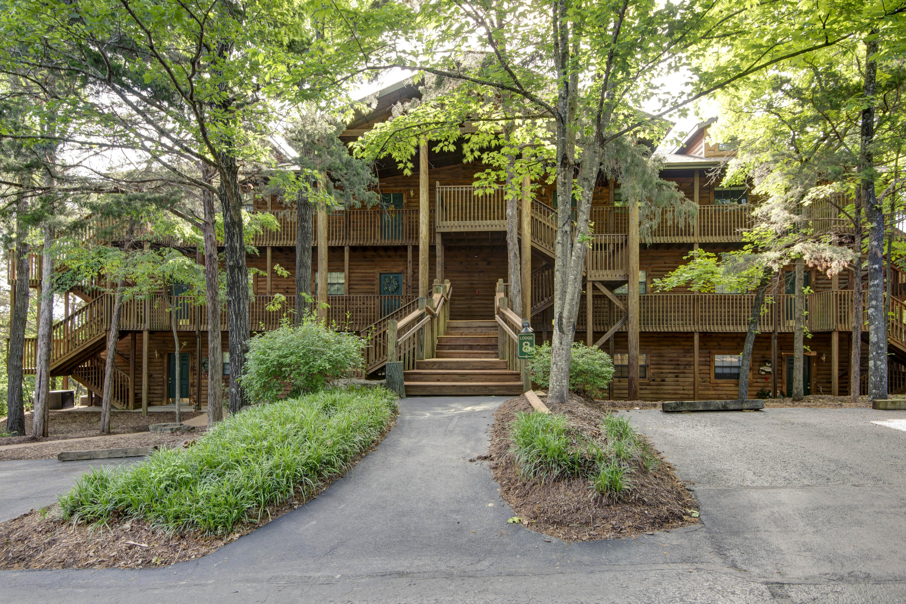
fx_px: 554
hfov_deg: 78.6
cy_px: 302
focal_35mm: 22
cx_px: 453
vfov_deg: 57.2
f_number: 6.3
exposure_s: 1/15
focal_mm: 22
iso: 100
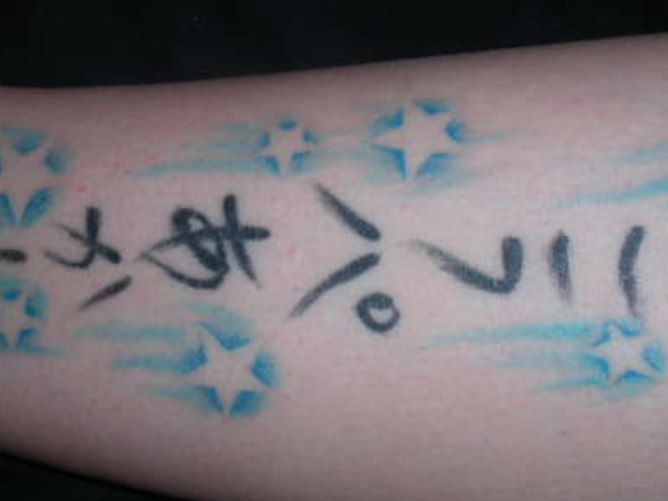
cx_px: 325
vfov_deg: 21.6
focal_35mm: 68
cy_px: 251
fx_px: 1312
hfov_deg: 28.6
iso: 64
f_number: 4
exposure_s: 1/60
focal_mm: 7.7
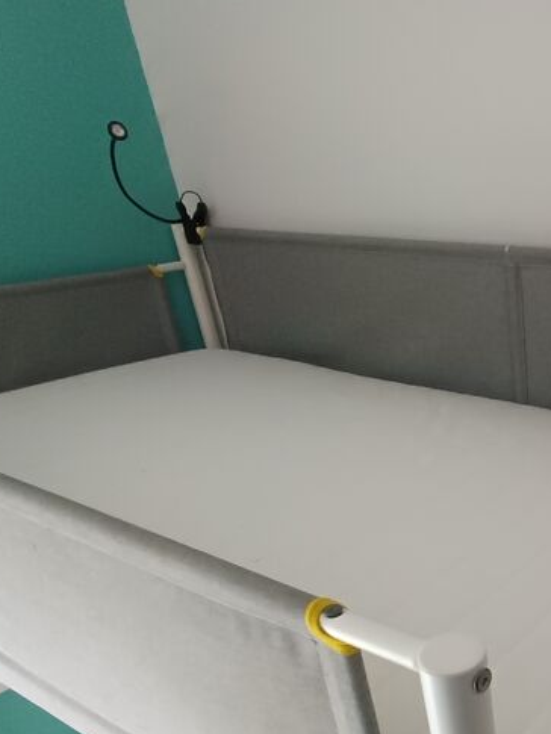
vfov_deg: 52.7
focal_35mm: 33
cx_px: 589
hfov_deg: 37.0
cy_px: 555
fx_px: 700
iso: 843
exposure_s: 1/16.7
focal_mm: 1.65
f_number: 2.2
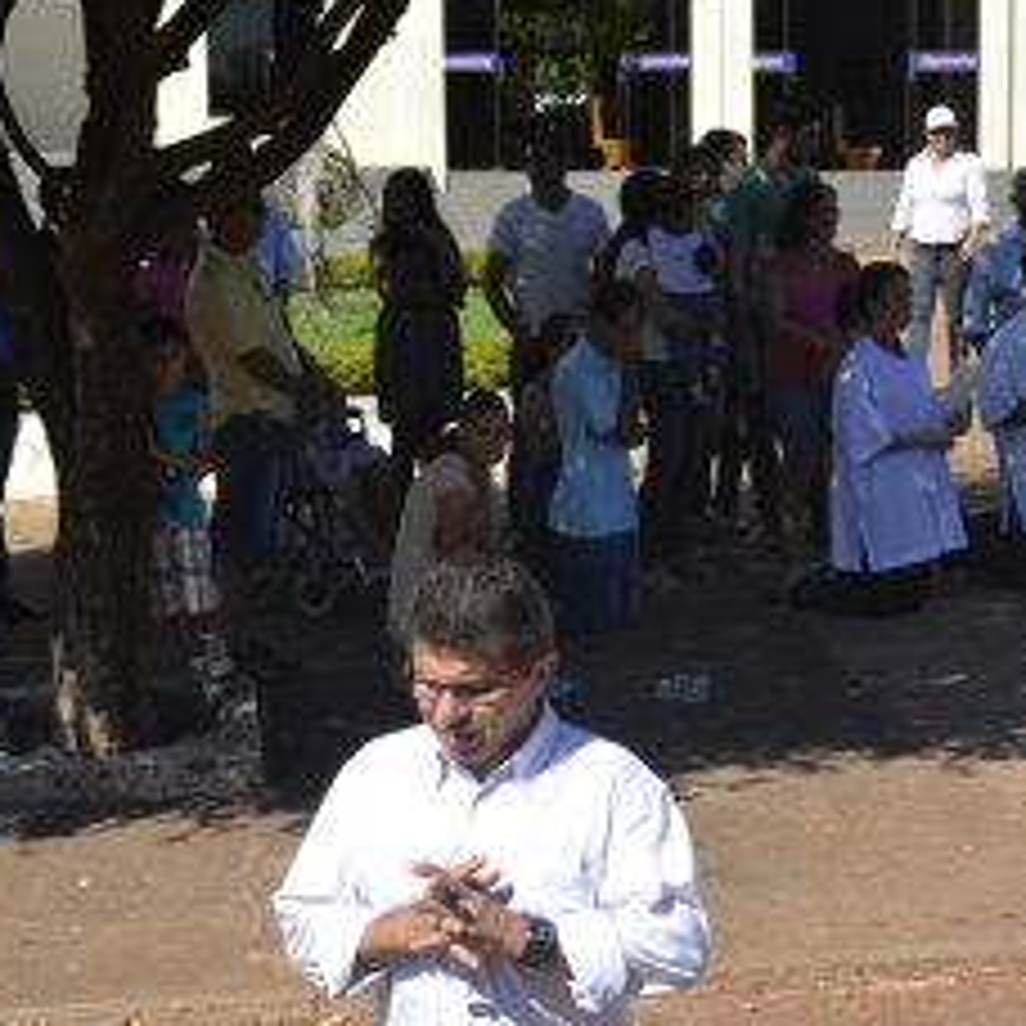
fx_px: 3284
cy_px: 731
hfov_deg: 17.8
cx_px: 562
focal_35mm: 98
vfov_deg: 17.7
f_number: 9
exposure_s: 1/320
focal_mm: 35
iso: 100
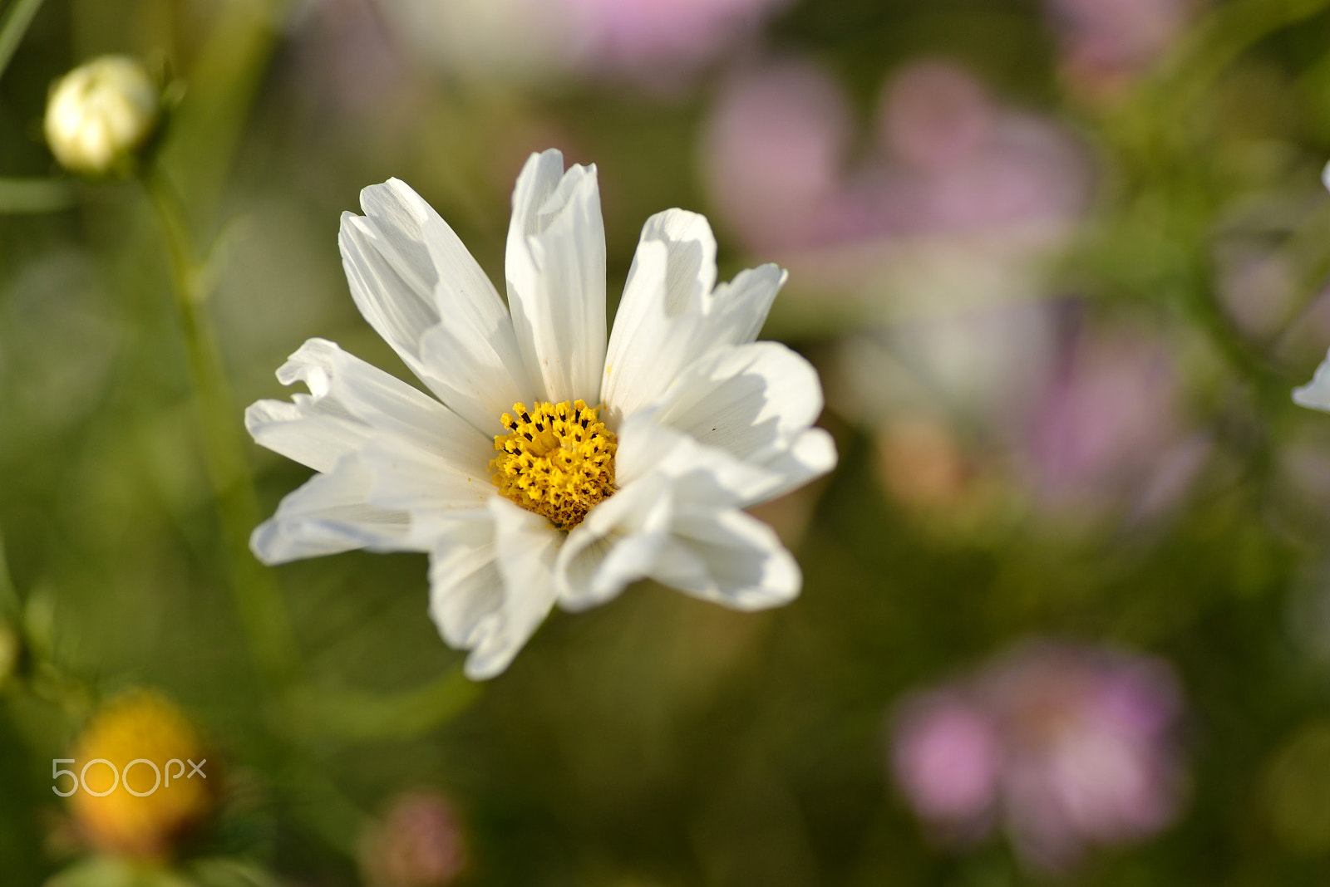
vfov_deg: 15.2
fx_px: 3326
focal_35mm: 90
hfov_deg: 22.6
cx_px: 665
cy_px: 444
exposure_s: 1/4000
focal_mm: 90
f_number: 3.8
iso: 200
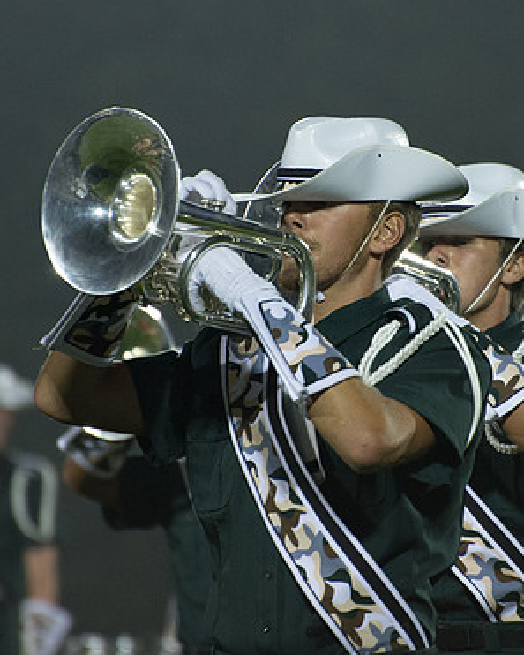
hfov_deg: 2.6
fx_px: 11336
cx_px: 373
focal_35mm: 585
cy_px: 255
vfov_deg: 3.3
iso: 3600
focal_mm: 260
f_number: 5.6
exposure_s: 1/160
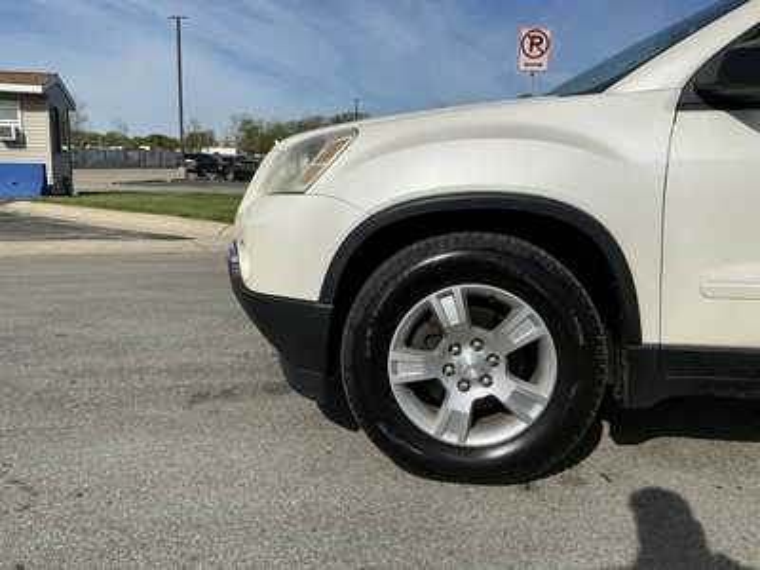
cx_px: 380
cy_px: 285
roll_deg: -1.4
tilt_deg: -9.1
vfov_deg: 49.7
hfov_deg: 63.4
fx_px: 615
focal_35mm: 28
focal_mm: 3
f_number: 1.8
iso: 25
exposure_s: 1/4785
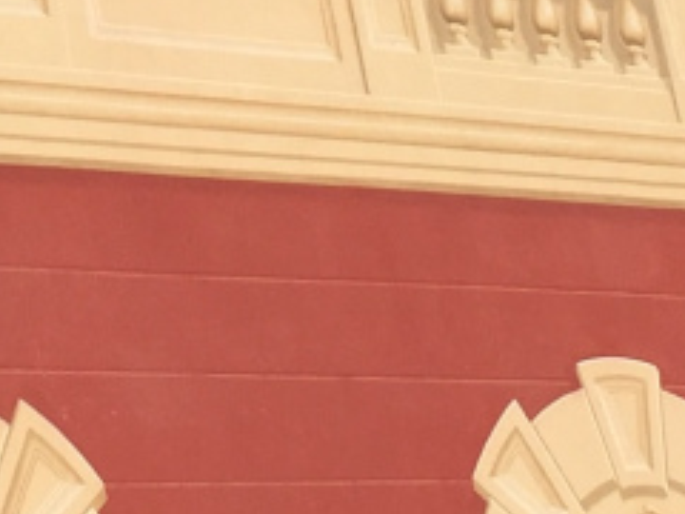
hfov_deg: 10.2
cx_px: 248
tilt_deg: +22.0
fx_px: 3819
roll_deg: +10.7
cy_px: -274
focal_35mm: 193
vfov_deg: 7.6
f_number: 2.2
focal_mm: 4.15
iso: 32
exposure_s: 1/4405
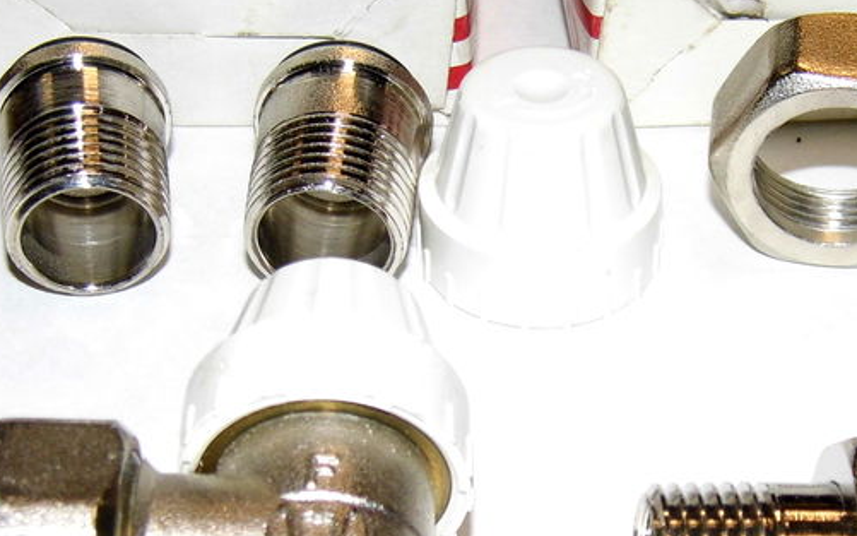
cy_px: 373
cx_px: 556
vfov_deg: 14.3
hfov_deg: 22.7
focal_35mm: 91
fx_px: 2125
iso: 100
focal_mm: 7.7
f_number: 3.5
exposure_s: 1/60
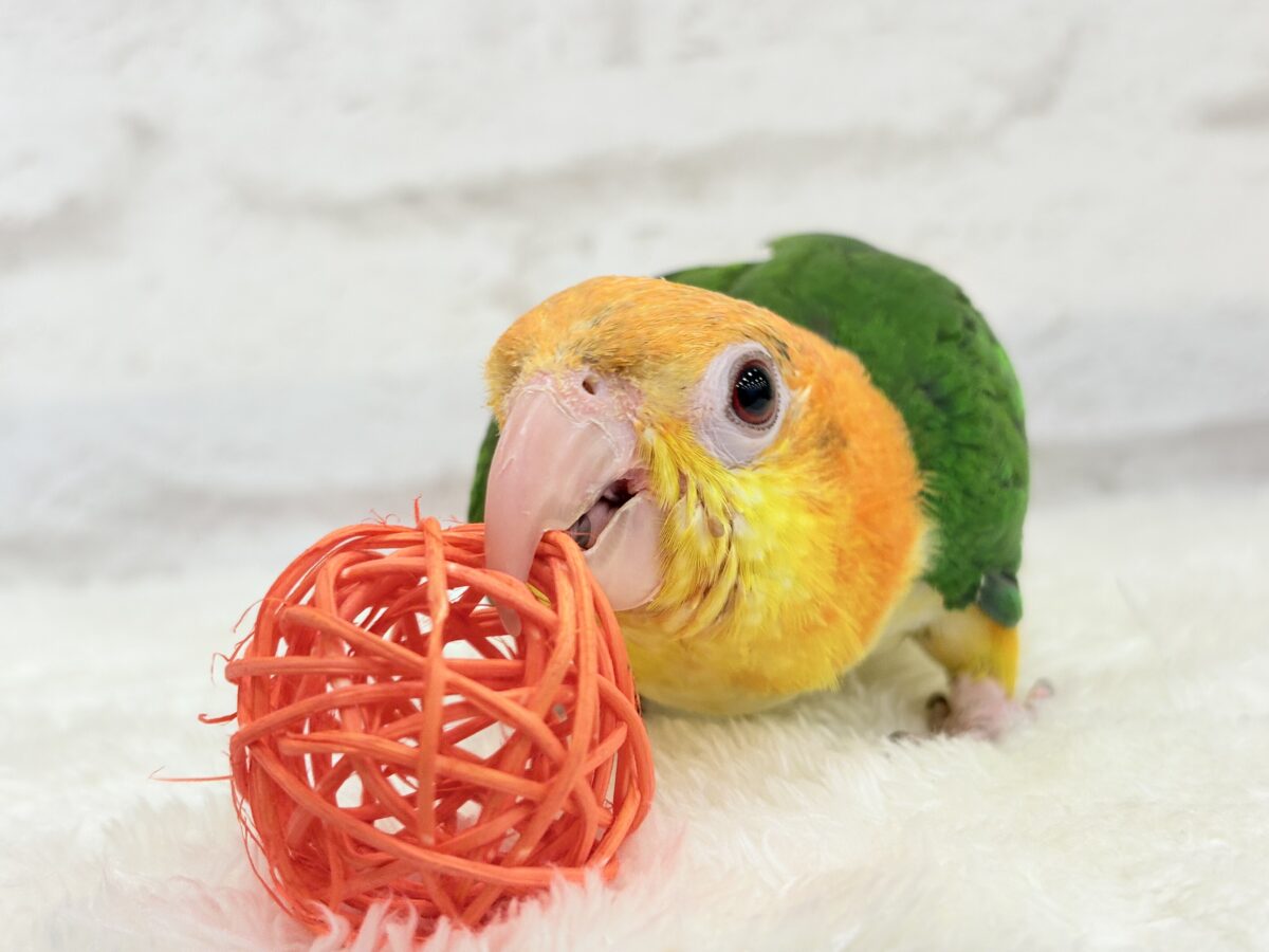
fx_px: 1906
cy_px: 476
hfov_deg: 36.8
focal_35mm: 52
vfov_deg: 28.0
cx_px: 634
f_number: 1.6
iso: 32
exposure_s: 1/50
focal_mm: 5.96
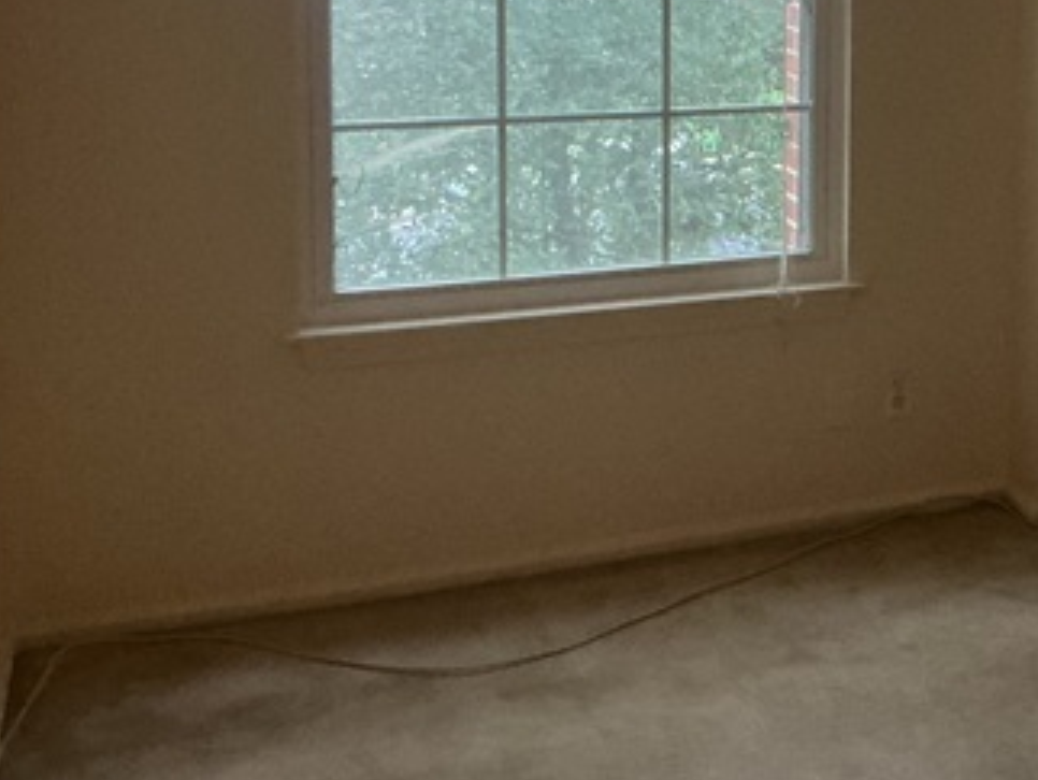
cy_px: 39
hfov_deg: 30.0
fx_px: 1801
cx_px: 1040
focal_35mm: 60
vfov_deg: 23.6
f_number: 1.8
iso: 400
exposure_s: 1/25
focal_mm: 3
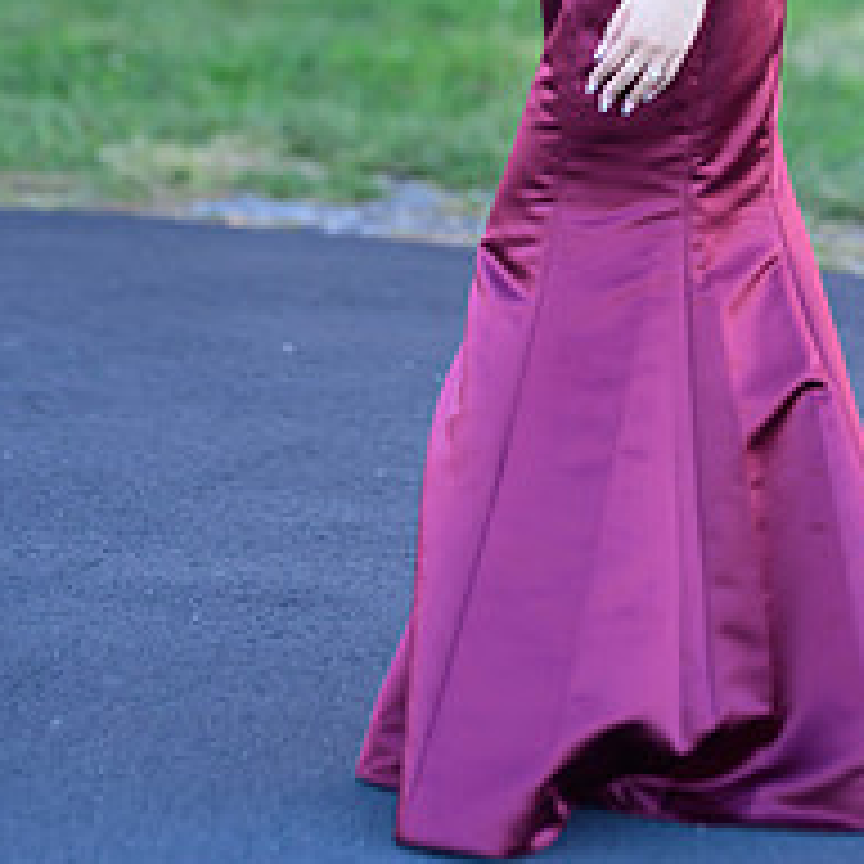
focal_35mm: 169
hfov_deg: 10.3
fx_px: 4772
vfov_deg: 10.3
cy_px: 58
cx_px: 670
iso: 400
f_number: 1.8
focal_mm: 85
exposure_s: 1/1250
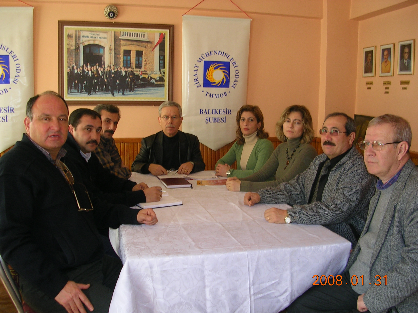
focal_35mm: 38
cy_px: 156
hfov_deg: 49.0
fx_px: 459
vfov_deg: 37.7
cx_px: 209
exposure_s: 1/30
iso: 50
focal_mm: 5.8
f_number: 2.8
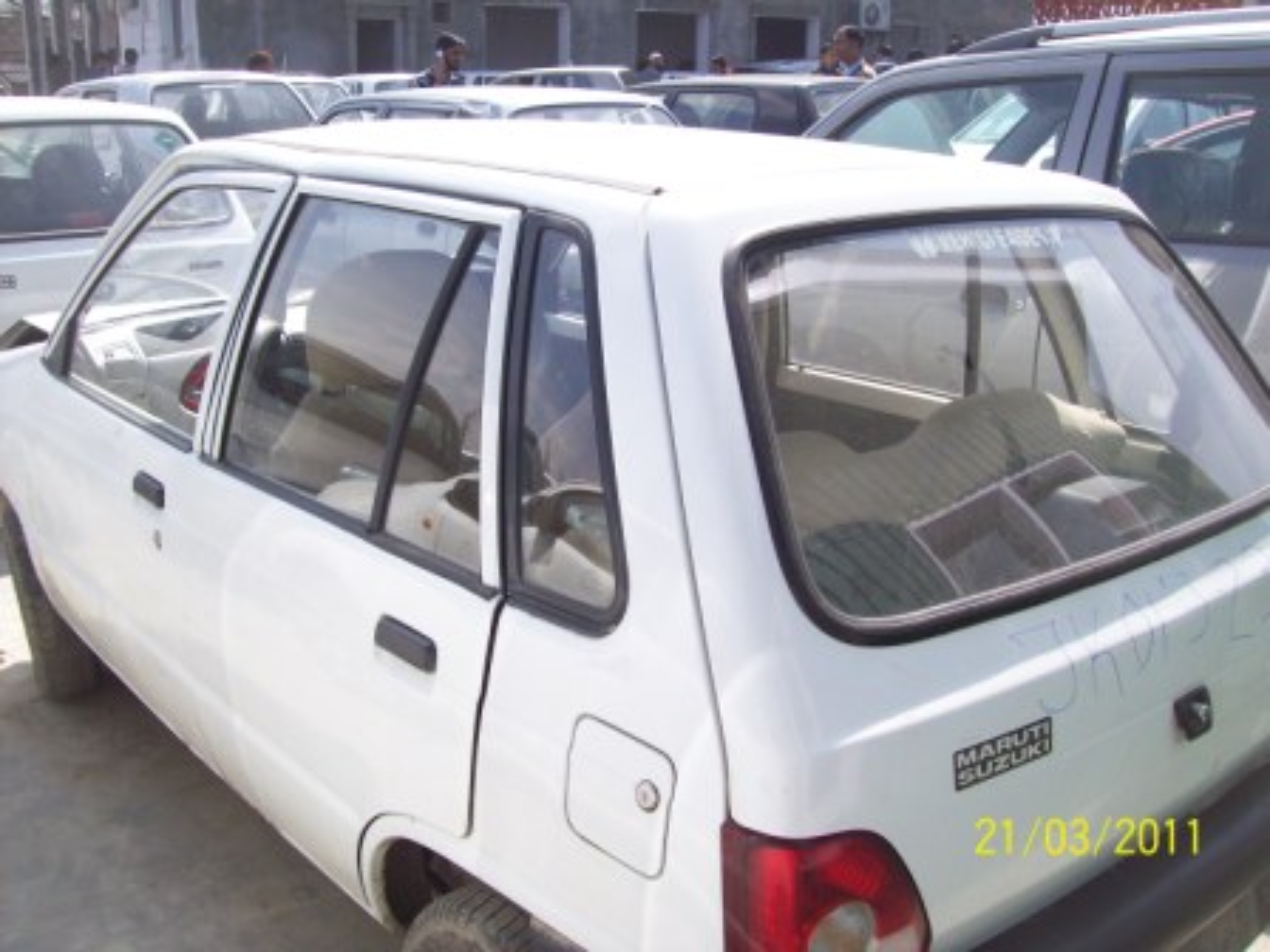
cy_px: 476
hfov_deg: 51.4
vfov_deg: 39.7
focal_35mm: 36
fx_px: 1321
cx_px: 635
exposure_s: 1/1401
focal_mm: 6
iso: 80
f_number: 4.8
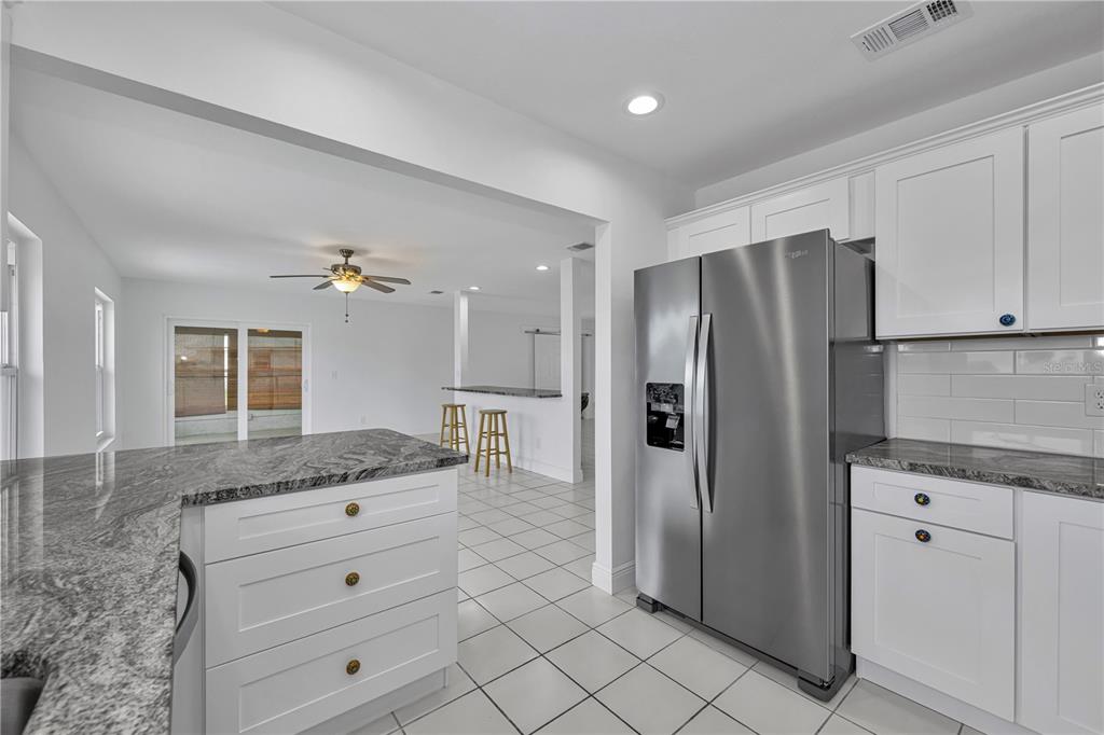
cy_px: 368
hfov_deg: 104.3
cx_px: 552
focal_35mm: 14
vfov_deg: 81.2
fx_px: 429
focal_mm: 14
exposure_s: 1/60
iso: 160
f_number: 8
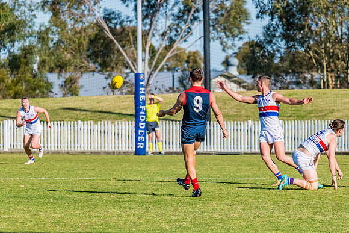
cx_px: 185
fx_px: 3656
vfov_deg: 3.6
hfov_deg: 5.5
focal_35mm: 377
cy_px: 111
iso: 800
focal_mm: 310
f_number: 10
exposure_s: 1/1600
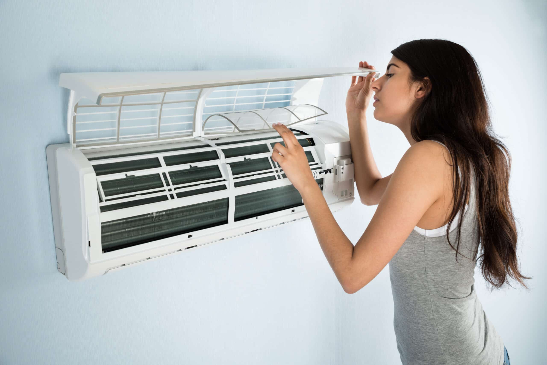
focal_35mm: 36
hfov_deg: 53.1
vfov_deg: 36.9
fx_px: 547
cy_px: 182
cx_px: 274
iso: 100
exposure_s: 1/160
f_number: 8
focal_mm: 36
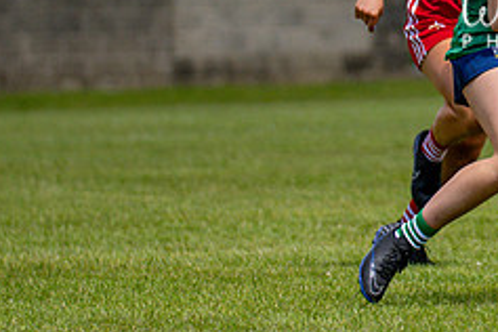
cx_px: 599
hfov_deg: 4.0
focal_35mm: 514
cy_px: -25
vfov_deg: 2.7
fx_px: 7110
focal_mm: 140
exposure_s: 1/6400
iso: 280
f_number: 2.8
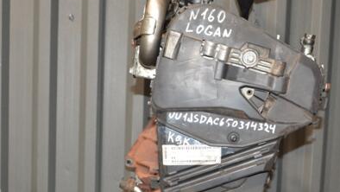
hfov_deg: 35.0
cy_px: 145
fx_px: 539
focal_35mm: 60
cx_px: 176
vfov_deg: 20.0
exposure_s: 1/60
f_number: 5
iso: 800
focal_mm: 25
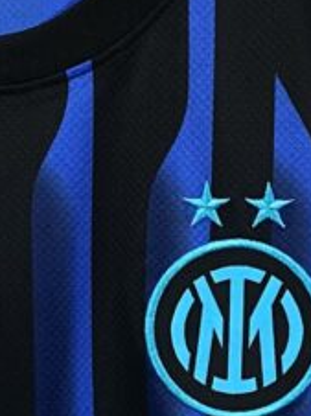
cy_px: 328
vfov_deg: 16.6
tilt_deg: -4.5
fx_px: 1416
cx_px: 53
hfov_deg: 12.5
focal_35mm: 118
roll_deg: +1.3
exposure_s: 1/60
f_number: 1.8
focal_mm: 4.25
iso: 320
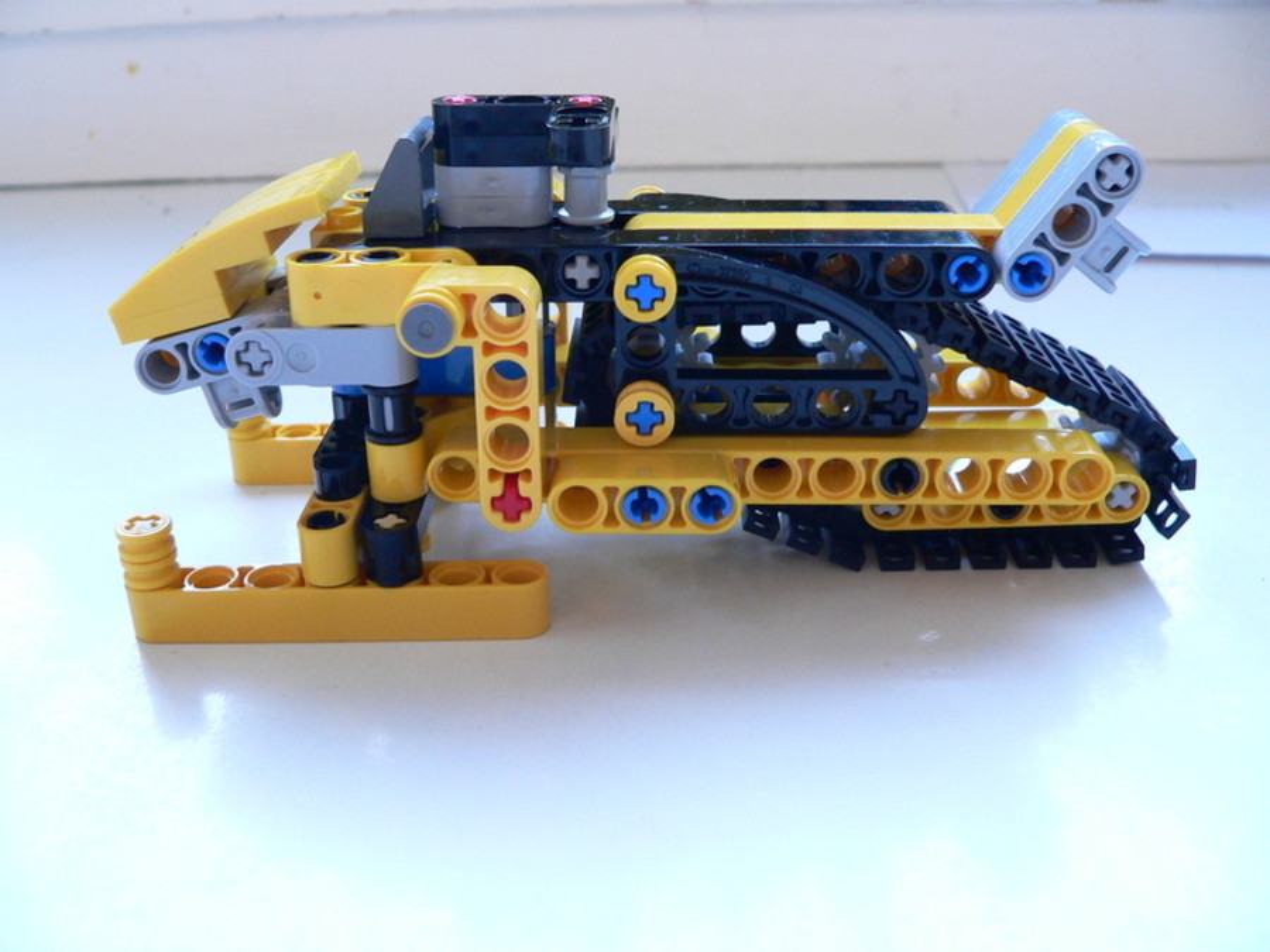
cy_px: 476
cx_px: 635
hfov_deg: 51.4
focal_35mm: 36
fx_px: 1321
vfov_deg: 39.7
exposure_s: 1/20
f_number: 2.8
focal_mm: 6
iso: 200
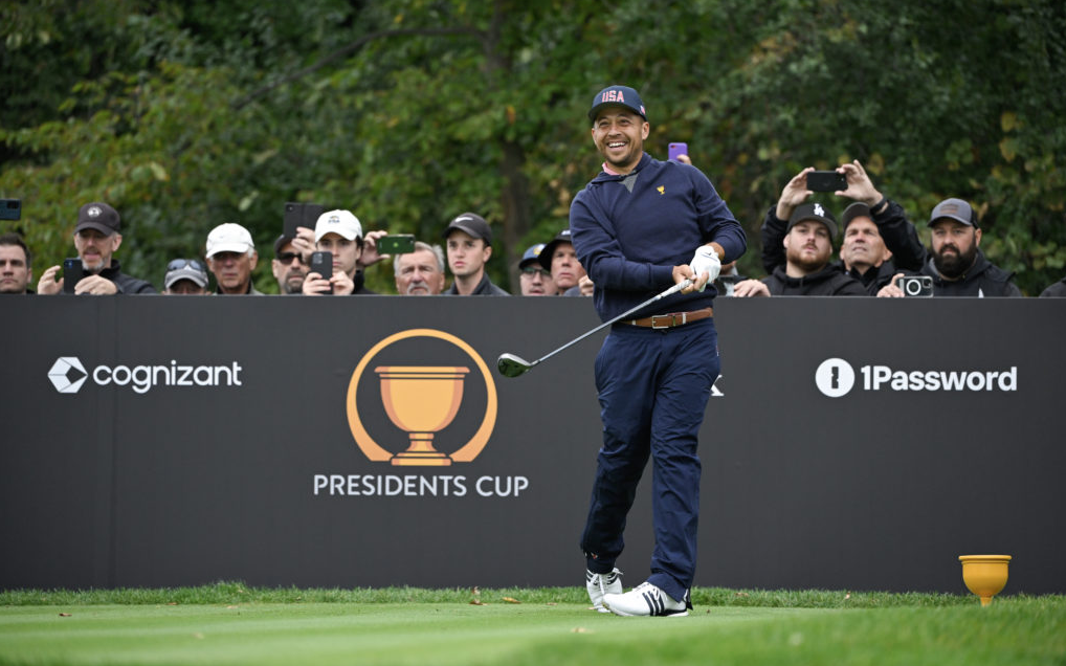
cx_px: 533
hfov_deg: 8.5
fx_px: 7146
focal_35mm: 246
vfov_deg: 5.3
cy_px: 322
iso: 1250
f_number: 4
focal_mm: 240
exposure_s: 1/1250
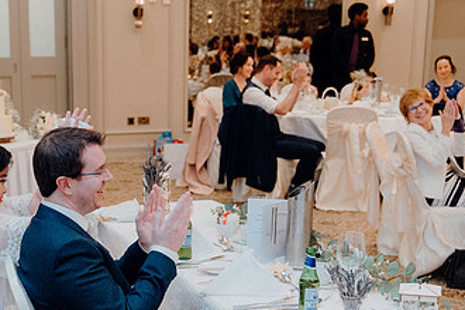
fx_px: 930
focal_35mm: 72
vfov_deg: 18.7
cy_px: 264
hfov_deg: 27.6
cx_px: 111
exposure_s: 1/160
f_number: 3.5
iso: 3200
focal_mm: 41
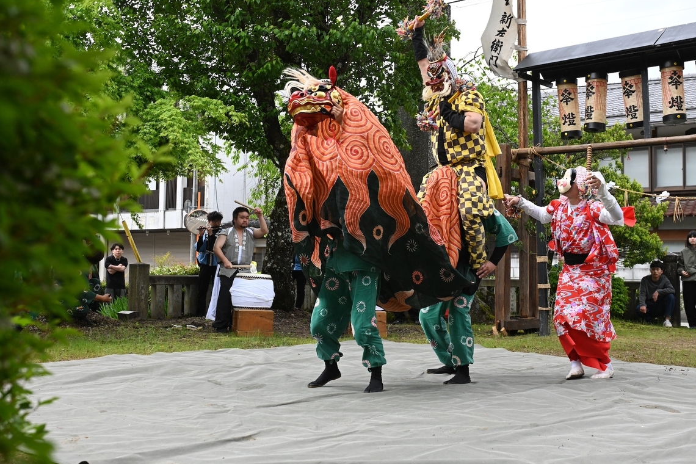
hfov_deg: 48.5
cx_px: 347
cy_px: 222
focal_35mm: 40
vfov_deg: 33.4
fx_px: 773
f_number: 5.6
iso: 2000
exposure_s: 1/1600
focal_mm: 38
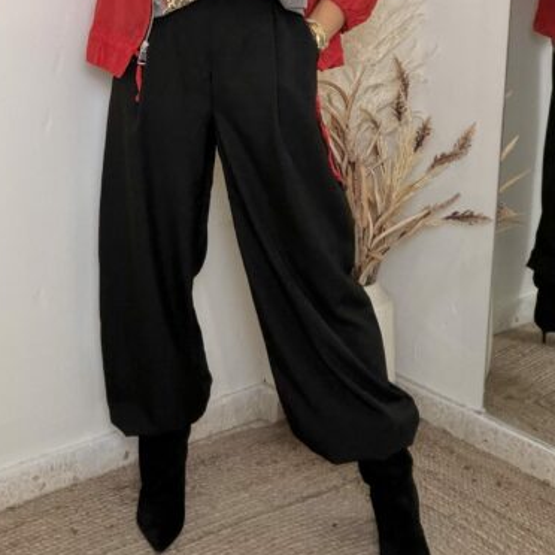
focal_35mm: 57
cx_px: 239
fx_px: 1034
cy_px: 0
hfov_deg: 30.0
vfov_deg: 28.2
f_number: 1.9
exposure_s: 1/60
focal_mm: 2.71
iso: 125
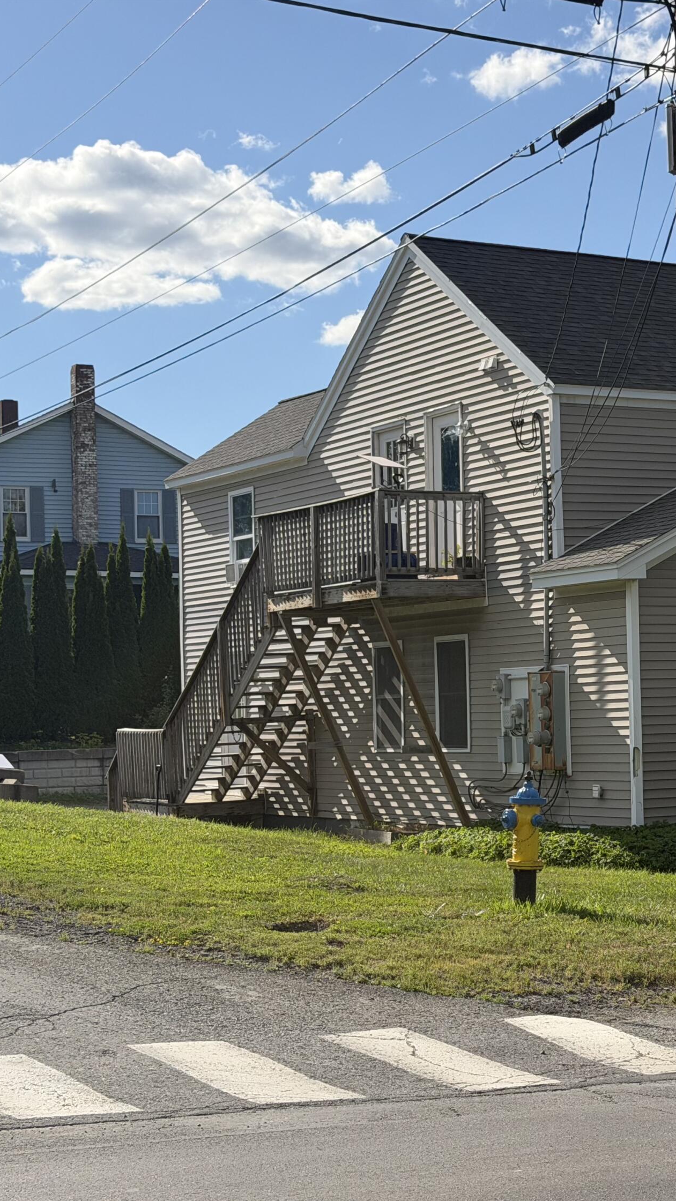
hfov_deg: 16.9
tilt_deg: +1.3
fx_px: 2230
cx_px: 639
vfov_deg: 30.2
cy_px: 601
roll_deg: +0.9
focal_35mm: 70
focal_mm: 6.76
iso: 64
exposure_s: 1/5208
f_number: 1.78
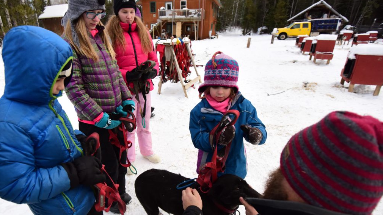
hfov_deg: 95.9
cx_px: 190
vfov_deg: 63.9
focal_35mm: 17
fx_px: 173
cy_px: 114
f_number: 4.5
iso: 2000
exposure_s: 1/5000
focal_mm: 16
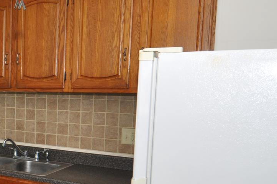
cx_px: -21
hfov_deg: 34.2
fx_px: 392
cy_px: 131
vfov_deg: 26.2
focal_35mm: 51
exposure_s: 1/60
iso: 250
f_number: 4
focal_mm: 12
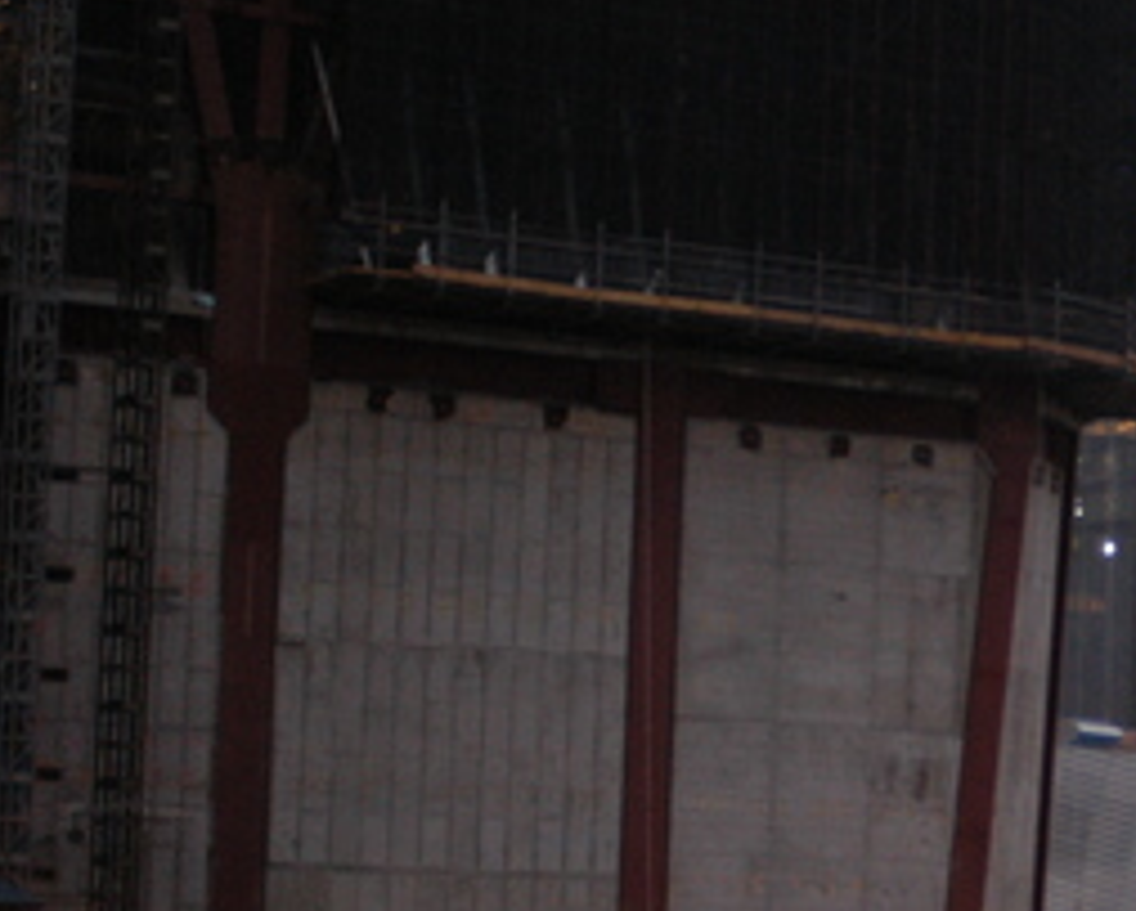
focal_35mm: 117
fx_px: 3938
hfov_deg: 15.3
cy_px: 610
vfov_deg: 13.2
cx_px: 1661
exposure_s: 1/80
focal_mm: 28
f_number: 2.8
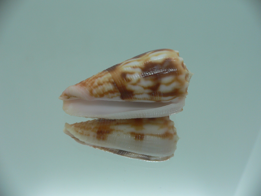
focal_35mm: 35
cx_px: 130
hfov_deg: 52.6
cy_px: 98
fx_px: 264
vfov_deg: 40.7
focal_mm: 4.6
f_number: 2.8
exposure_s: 1/60
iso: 80
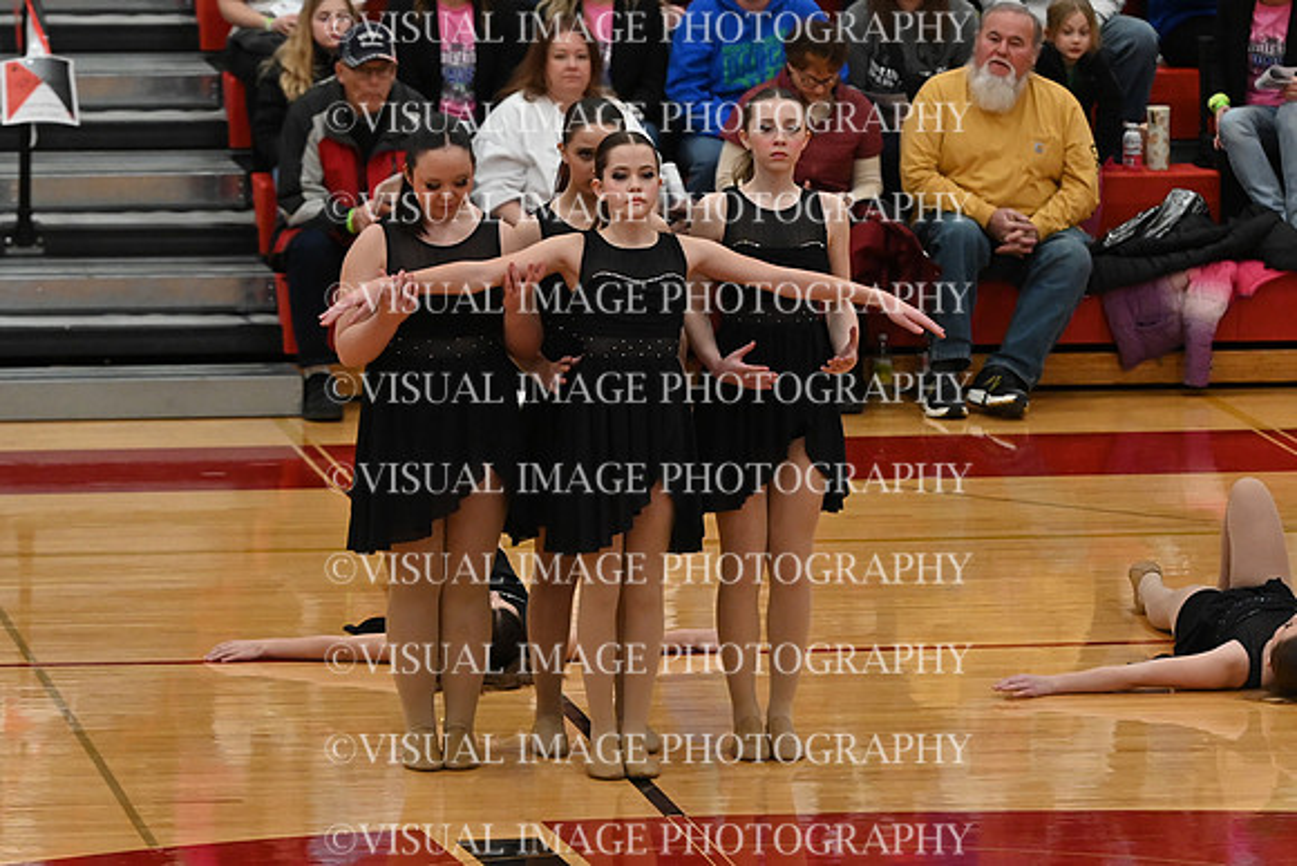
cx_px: 648
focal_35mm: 232
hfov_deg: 8.9
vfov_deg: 5.9
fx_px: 8360
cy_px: 433
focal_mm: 155
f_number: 4
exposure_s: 1/400
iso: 5000
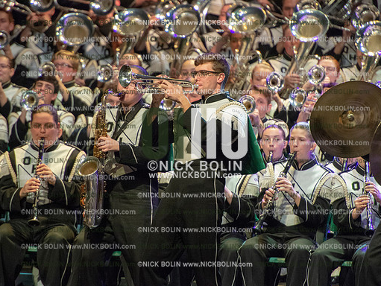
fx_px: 4802
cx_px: 195
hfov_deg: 4.5
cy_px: 143
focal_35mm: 436
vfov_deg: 3.4
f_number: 5.6
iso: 8000
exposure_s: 1/320
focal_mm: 400
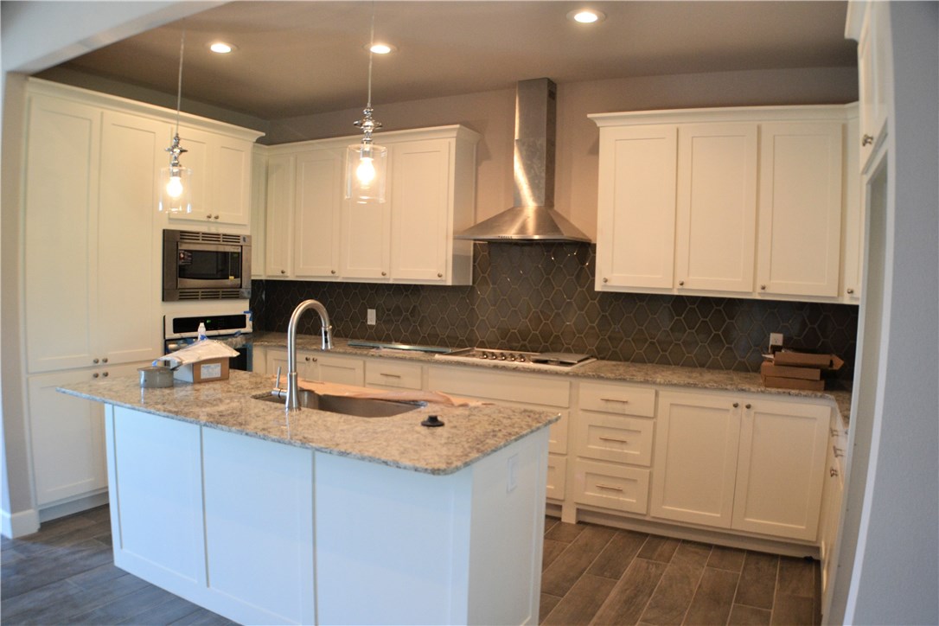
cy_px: 313
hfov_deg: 57.2
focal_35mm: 33
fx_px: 861
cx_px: 470
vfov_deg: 40.0
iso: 400
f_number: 3.8
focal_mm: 22
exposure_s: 1/60
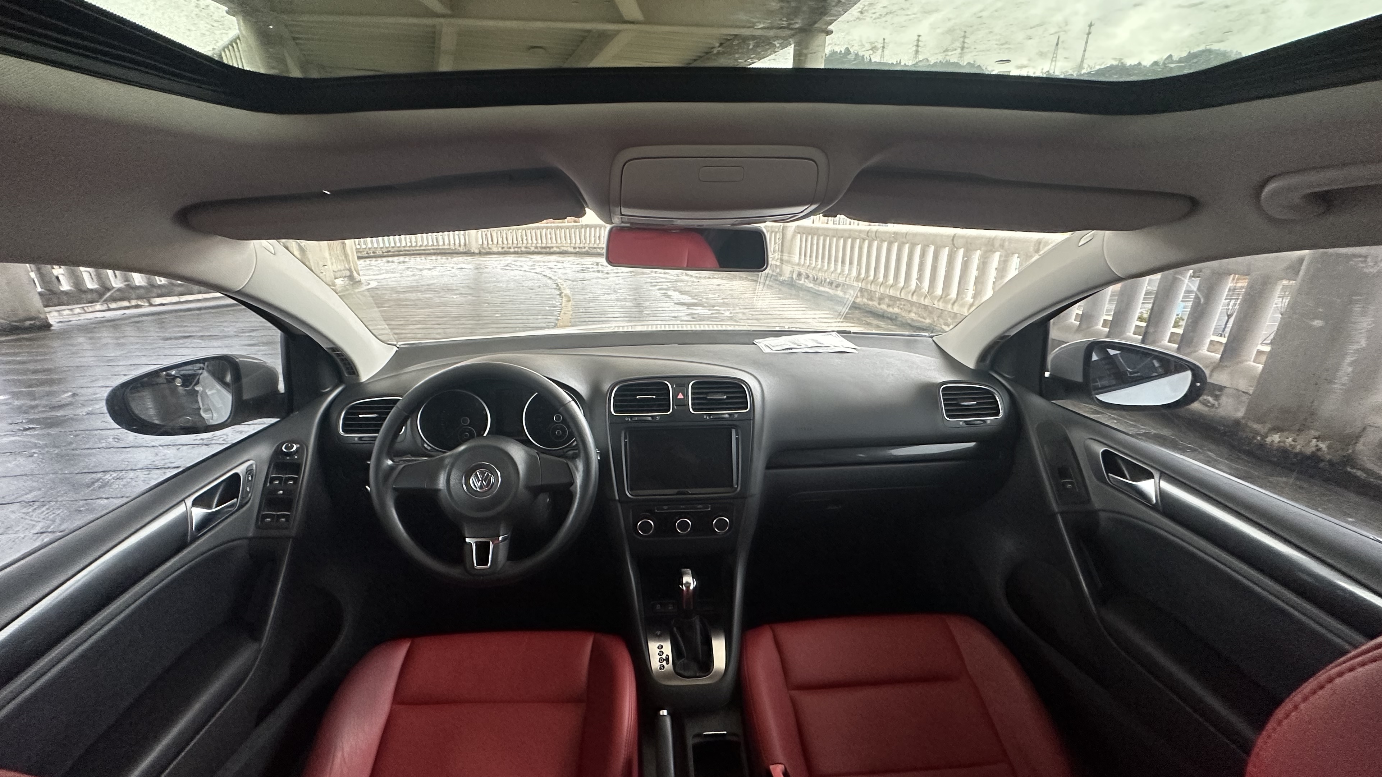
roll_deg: +0.2
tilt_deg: -22.6
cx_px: 673
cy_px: 415
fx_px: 586
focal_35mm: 16
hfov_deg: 99.3
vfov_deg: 67.0
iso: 400
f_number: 2.2
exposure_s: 1/60
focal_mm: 2.22
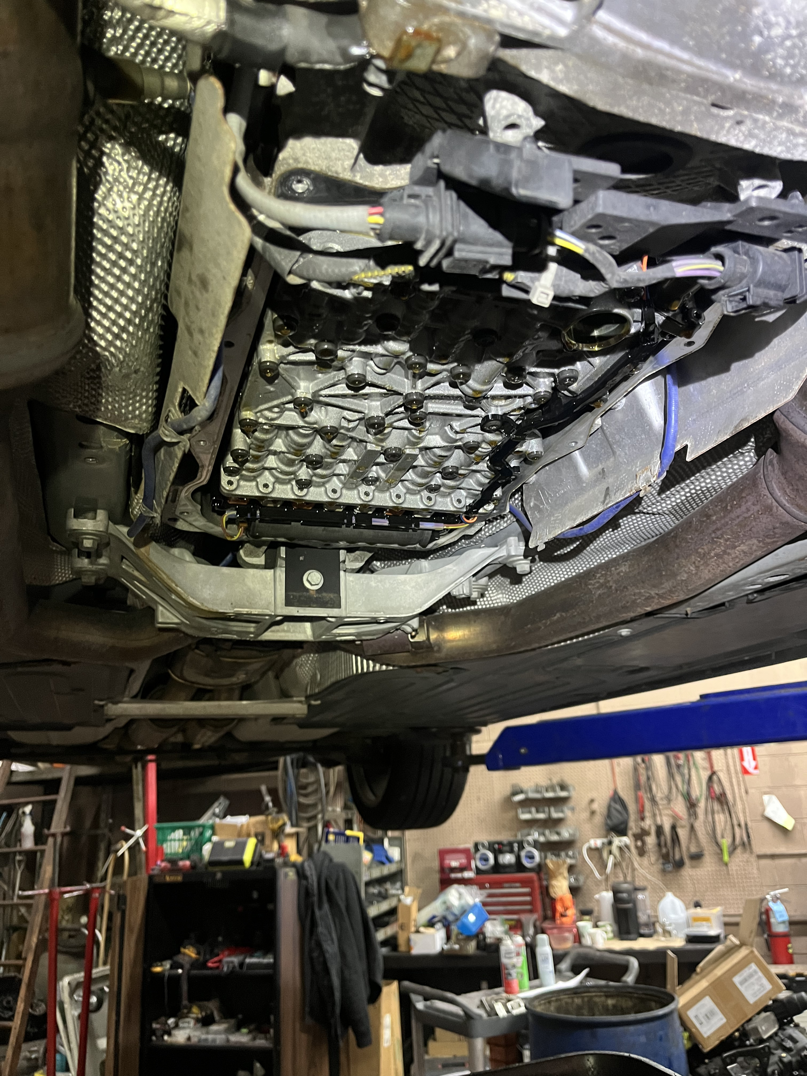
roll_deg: +2.1
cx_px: 404
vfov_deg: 67.3
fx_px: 808
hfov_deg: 53.1
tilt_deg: +17.1
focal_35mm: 26
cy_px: 538
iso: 500
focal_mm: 5.1
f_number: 1.6
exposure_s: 1/30
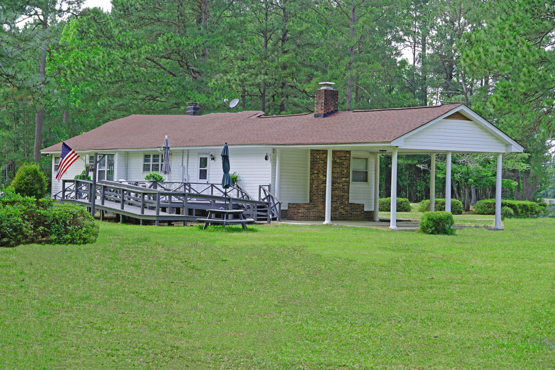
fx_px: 971
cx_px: 278
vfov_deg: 21.6
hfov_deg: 31.9
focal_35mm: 63
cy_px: 185
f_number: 6.3
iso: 100
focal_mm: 42
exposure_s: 1/80
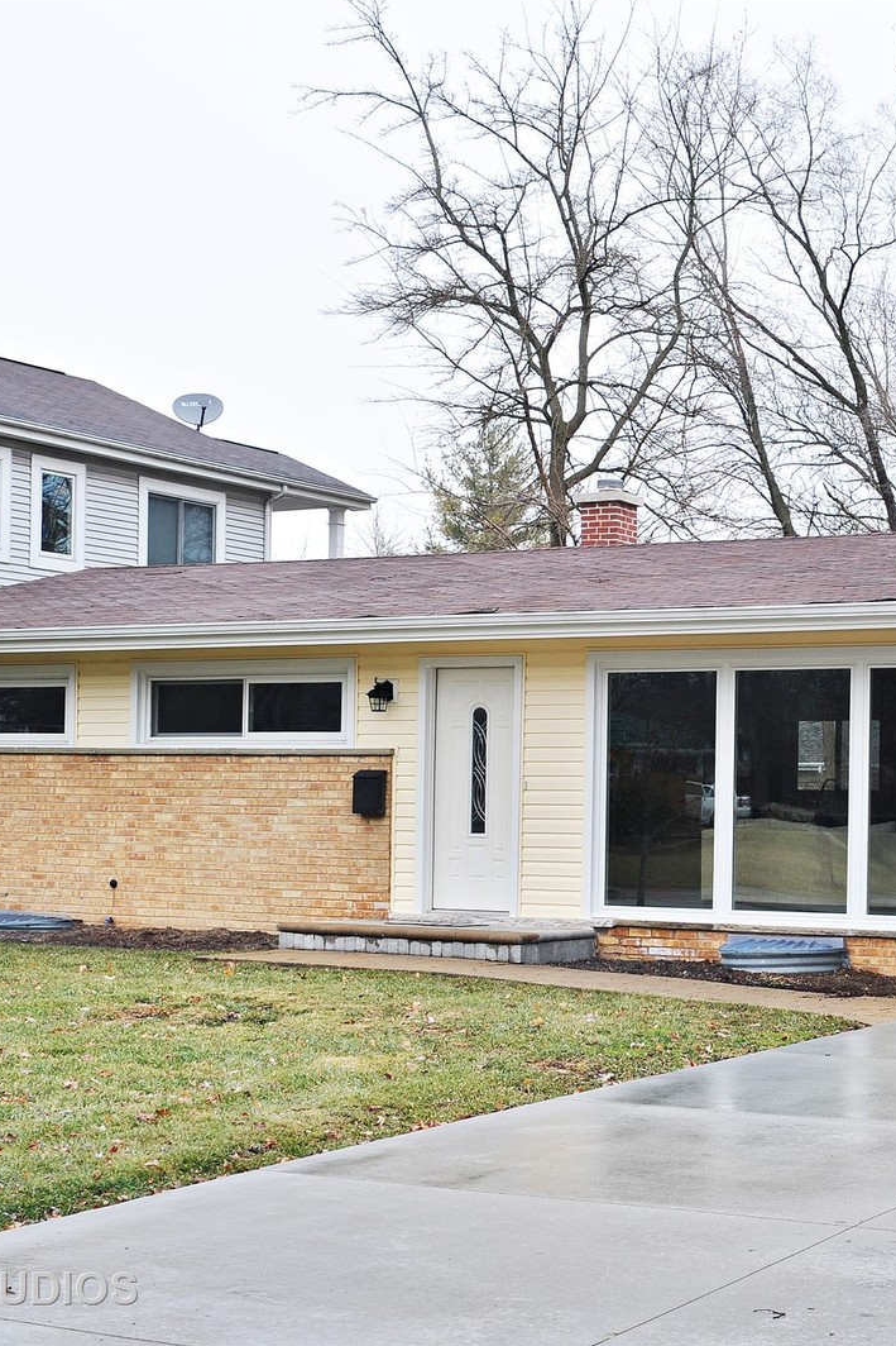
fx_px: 2278
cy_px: 674
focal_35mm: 61
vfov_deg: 32.9
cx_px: 706
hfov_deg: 22.0
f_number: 8
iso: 200
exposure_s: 1/80
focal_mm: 40
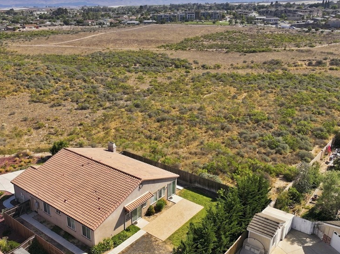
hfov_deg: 53.5
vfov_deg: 41.7
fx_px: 334
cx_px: 131
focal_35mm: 34
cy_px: 143
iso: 100
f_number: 2.8
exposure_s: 1/1600
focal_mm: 12.3
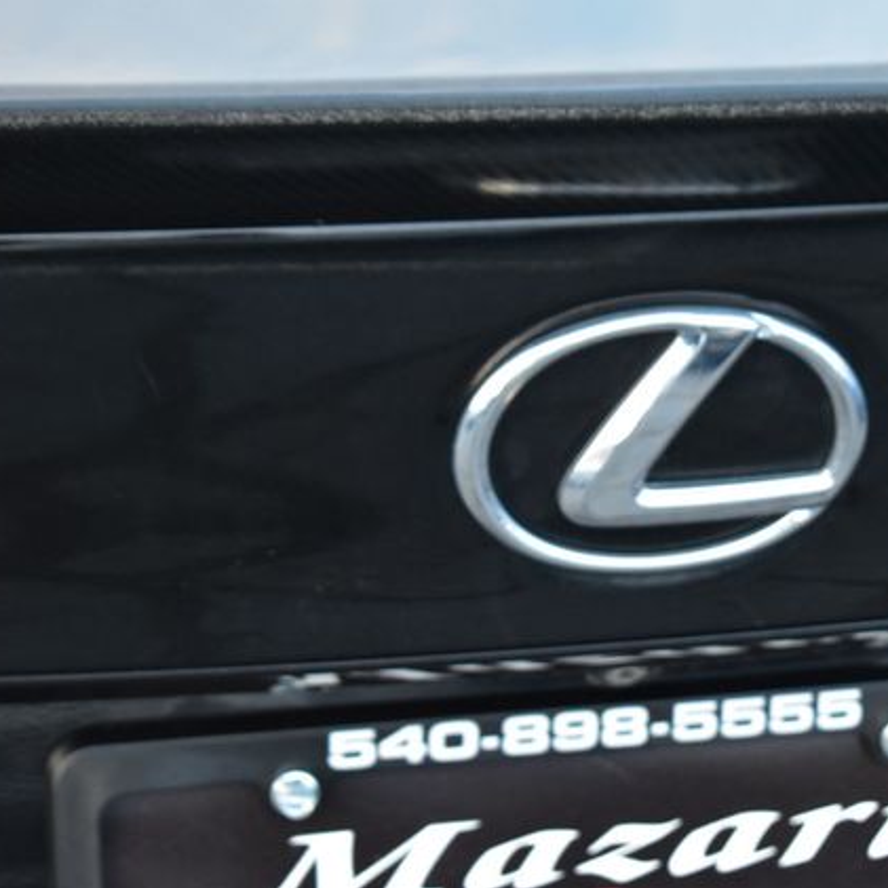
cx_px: 650
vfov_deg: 16.3
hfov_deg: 16.3
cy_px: 441
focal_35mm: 107
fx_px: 3095
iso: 1600
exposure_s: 1/15
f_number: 6.3
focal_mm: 55
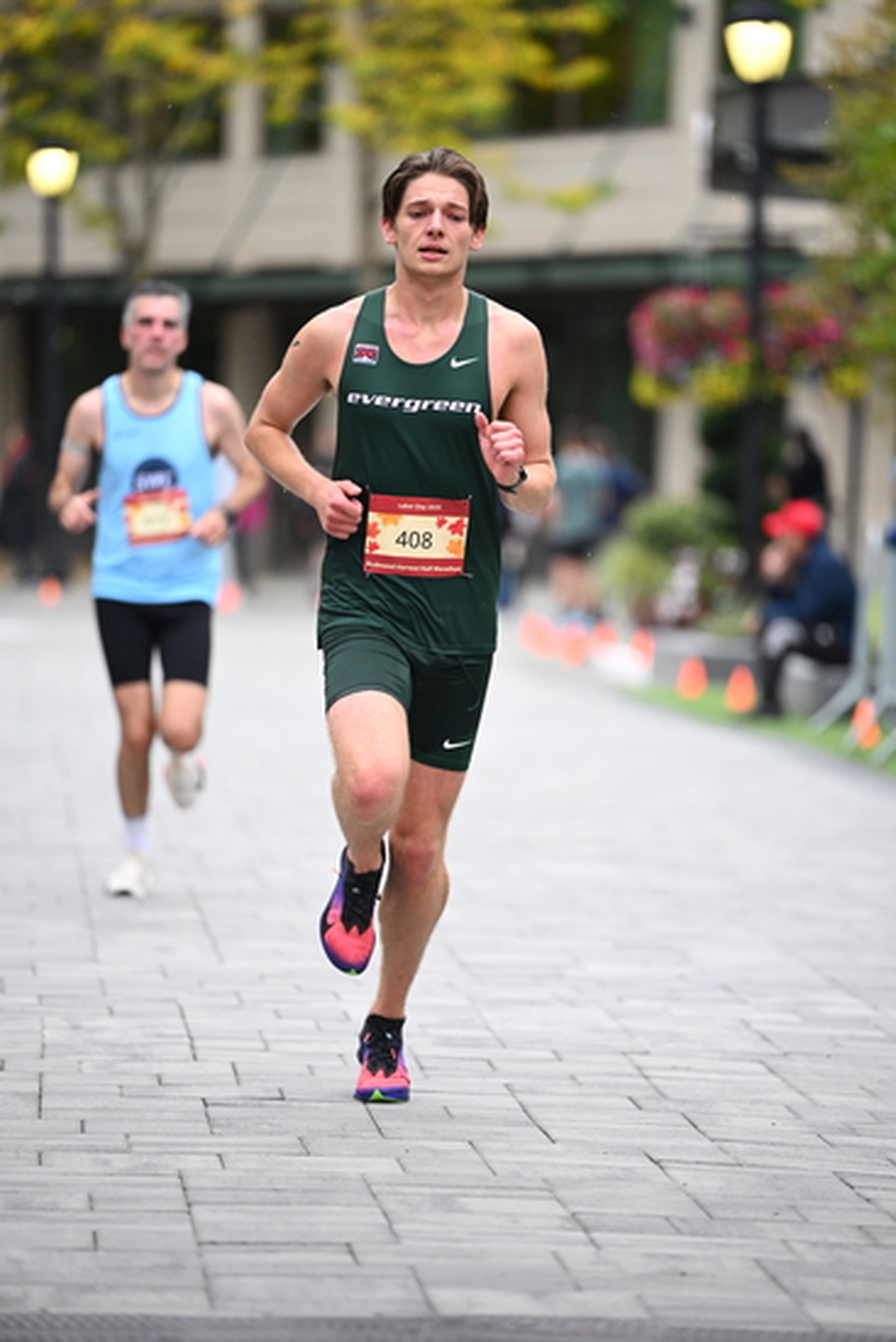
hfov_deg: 6.9
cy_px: 671
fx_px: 7461
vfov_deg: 10.3
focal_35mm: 200
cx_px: 448
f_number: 2.8
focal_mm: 200
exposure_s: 1/1250
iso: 1600
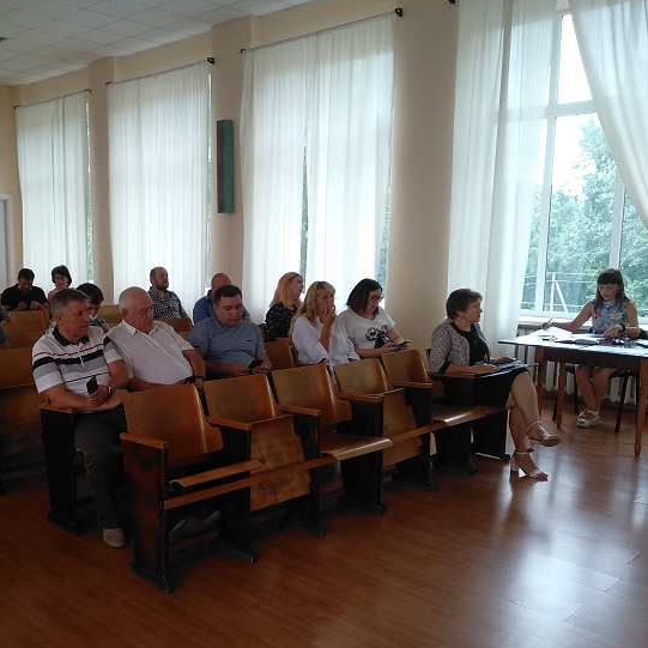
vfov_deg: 48.4
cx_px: 193
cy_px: 352
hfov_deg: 47.3
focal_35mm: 34
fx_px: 720
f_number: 2.2
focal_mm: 3.82
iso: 160
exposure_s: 1/50
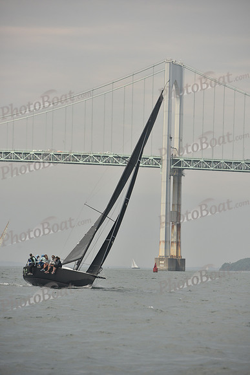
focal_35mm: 190
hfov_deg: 7.2
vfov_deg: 10.8
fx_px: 1978
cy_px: 188
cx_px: 125
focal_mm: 190
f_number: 6.3
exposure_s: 1/500
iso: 250
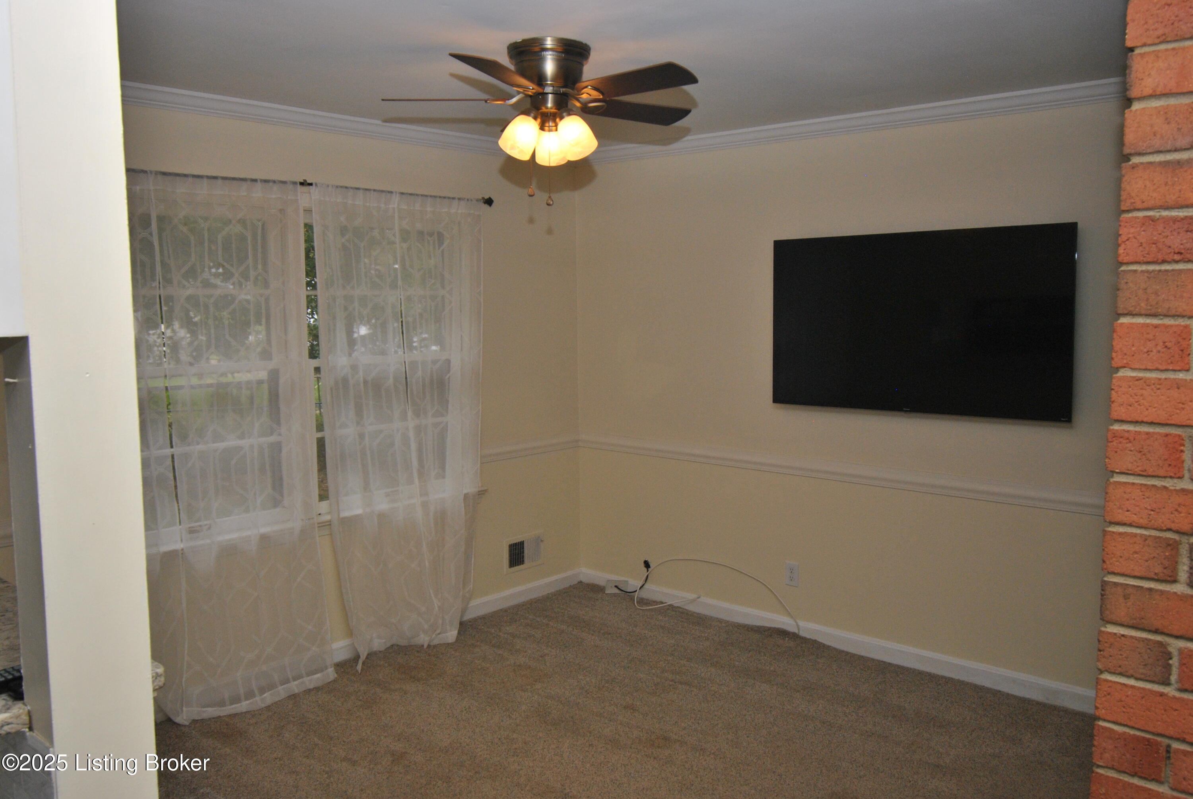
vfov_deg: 43.7
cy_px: 400
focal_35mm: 30
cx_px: 596
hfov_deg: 61.9
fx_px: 995
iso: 400
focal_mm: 20
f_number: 5.6
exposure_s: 1/200
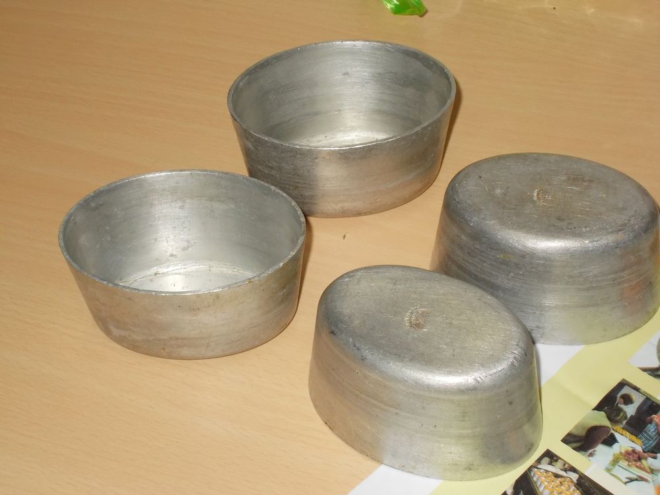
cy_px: 248
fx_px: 1640
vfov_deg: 17.2
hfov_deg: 22.8
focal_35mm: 86
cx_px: 330
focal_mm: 15.4
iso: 200
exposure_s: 1/60
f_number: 6.3
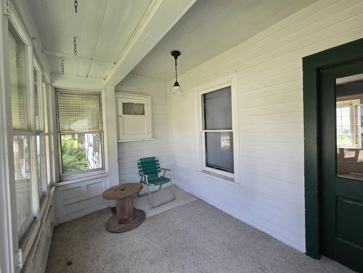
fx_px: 136
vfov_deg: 89.9
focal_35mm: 13
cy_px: 136
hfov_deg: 106.2
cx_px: 182
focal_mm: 2.2
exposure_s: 1/359
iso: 160
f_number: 2.2
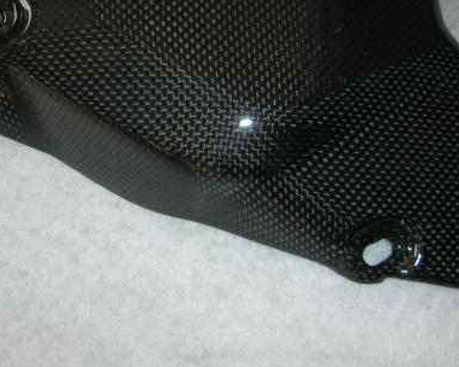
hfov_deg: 34.7
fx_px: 734
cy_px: 97
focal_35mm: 54
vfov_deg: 27.8
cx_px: 204
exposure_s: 1/60.1
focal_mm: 5.8
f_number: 3
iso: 50
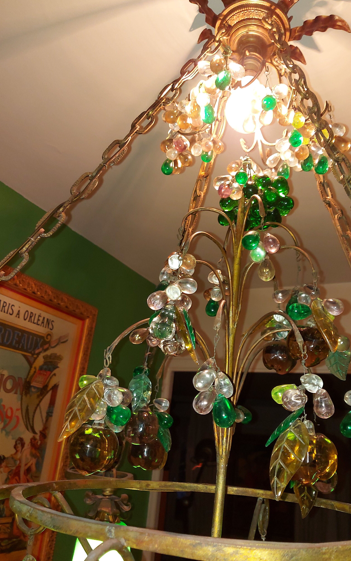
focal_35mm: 29
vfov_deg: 64.6
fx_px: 444
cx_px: 217
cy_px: 290
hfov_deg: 42.9
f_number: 1.8
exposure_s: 1/50
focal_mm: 5.23
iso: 200
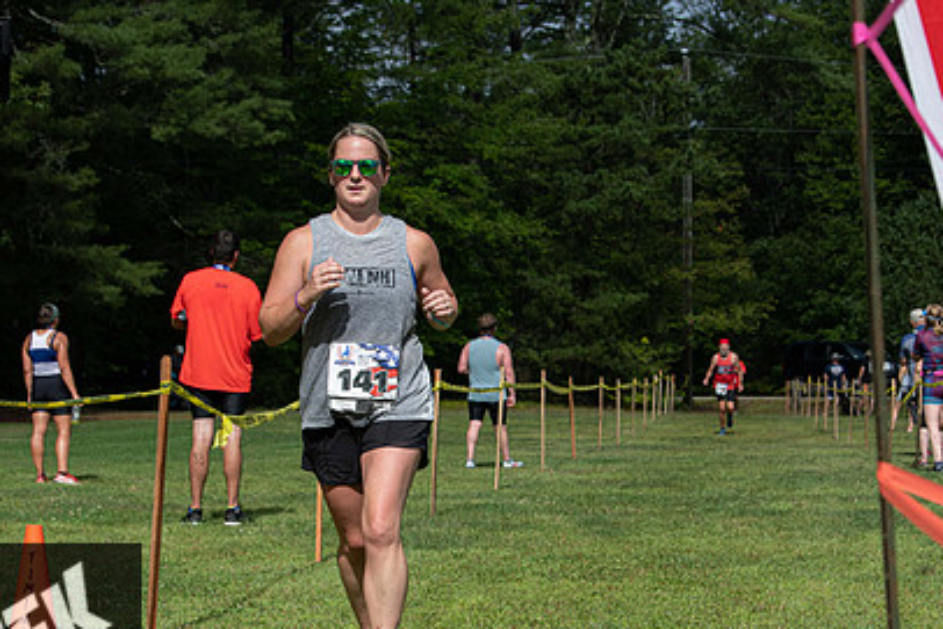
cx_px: 485
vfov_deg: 13.7
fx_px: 2620
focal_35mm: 100
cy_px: 424
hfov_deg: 20.4
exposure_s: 1/1250
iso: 200
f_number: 6.3
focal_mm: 70
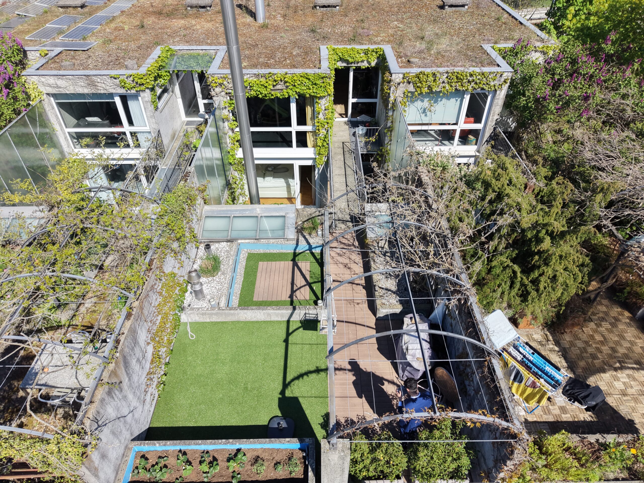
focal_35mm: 24
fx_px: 446
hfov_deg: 71.6
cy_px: 242
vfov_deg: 56.8
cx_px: 322
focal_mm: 8.67
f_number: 1.8
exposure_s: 1/5000
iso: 350
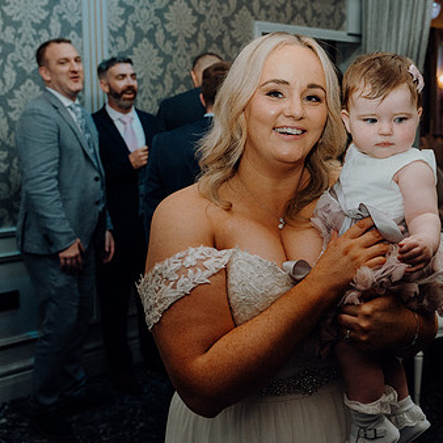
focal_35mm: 54
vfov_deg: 31.6
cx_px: 343
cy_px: 212
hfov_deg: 31.0
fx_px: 782
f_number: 5
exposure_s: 1/160
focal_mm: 37
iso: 2500
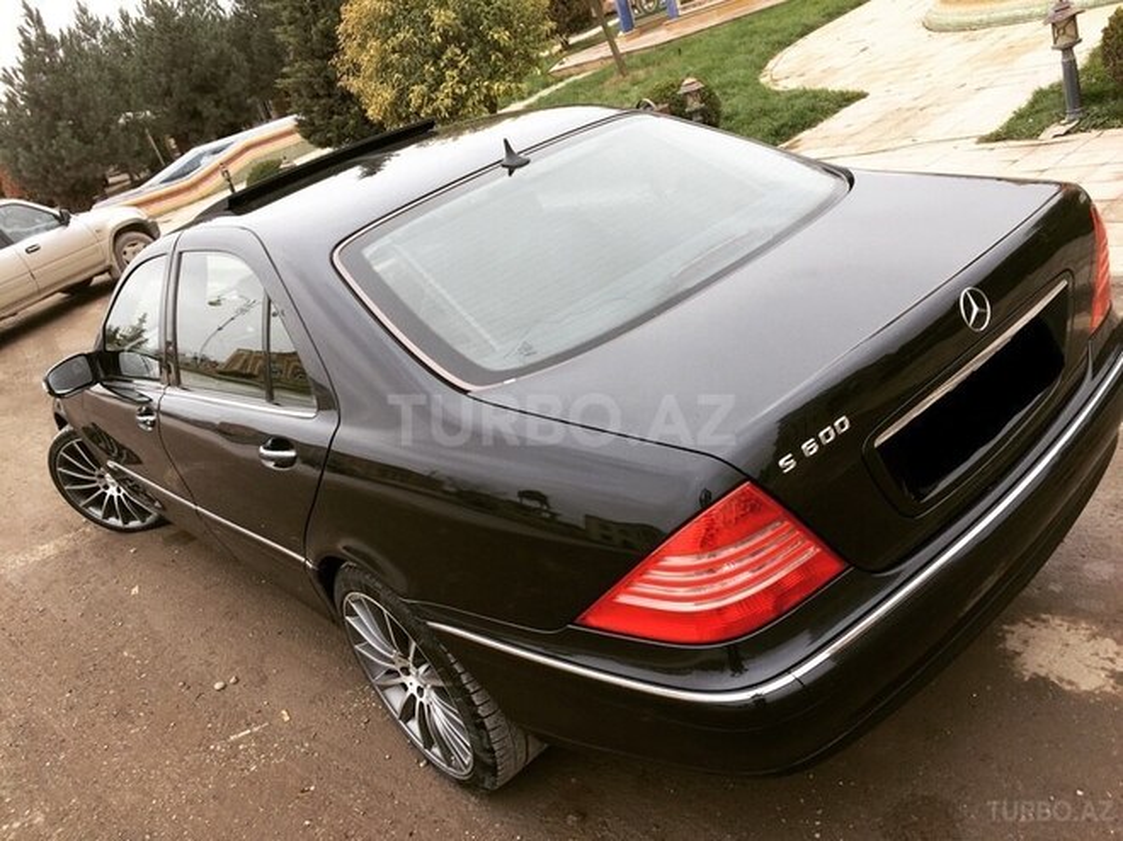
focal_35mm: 29
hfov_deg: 61.7
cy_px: 420
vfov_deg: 48.2
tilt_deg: -21.7
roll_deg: +19.5
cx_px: 562
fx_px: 940
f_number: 2.2
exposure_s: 1/217
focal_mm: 4.15
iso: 32
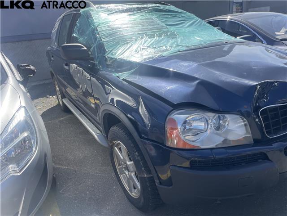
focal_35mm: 26
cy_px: 108
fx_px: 216
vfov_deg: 53.1
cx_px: 144
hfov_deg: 67.3
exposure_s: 1/2304
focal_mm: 4.2
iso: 32
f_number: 1.6
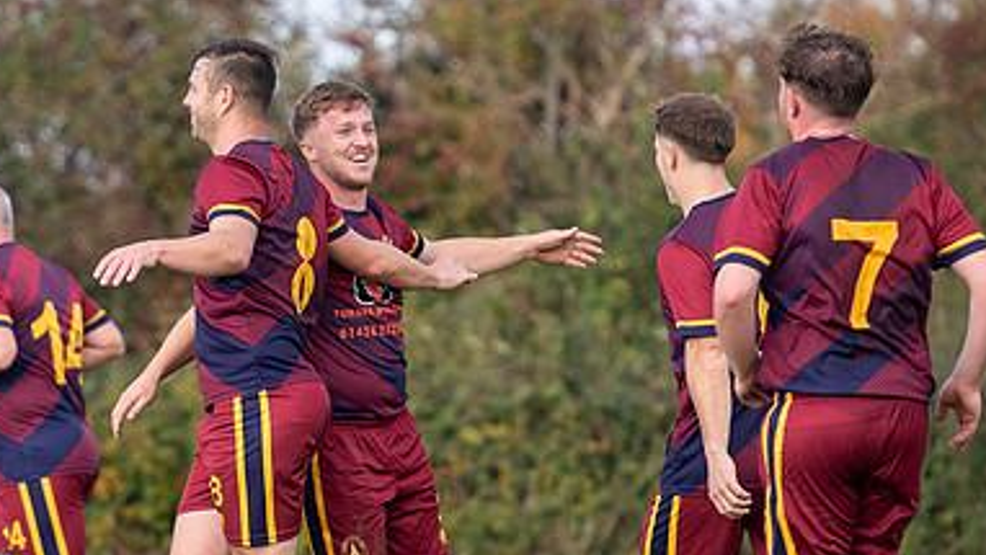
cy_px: 215
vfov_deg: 1.9
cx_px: 232
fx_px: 16552
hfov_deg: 3.4
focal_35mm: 633
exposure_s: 1/2500
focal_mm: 195
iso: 320
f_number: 2.8
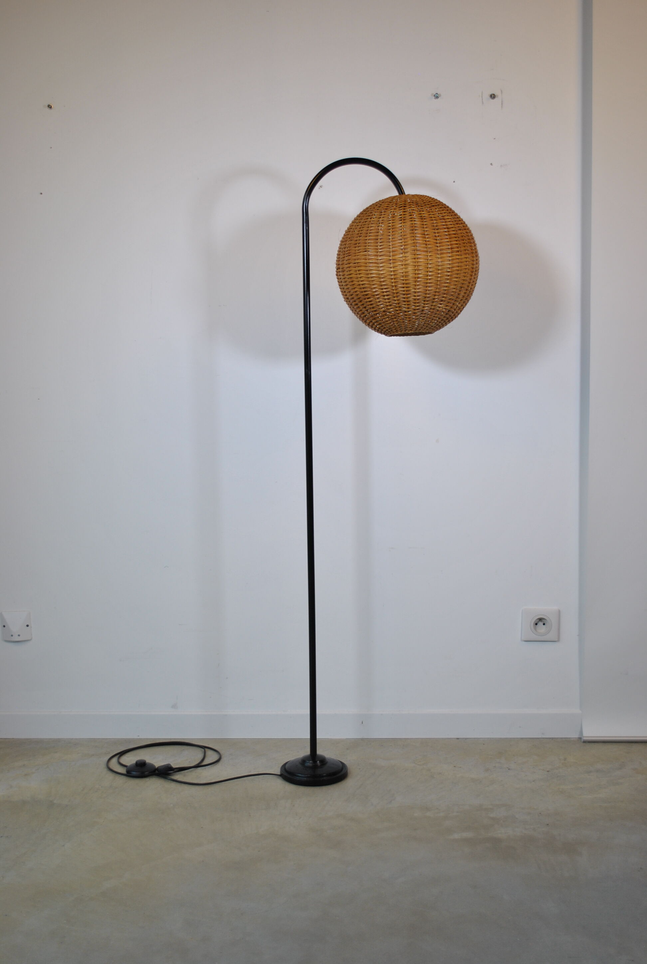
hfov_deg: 34.4
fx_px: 1046
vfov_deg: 49.5
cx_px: 324
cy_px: 482
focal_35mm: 39
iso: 200
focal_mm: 26
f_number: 4.5
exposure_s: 1/80
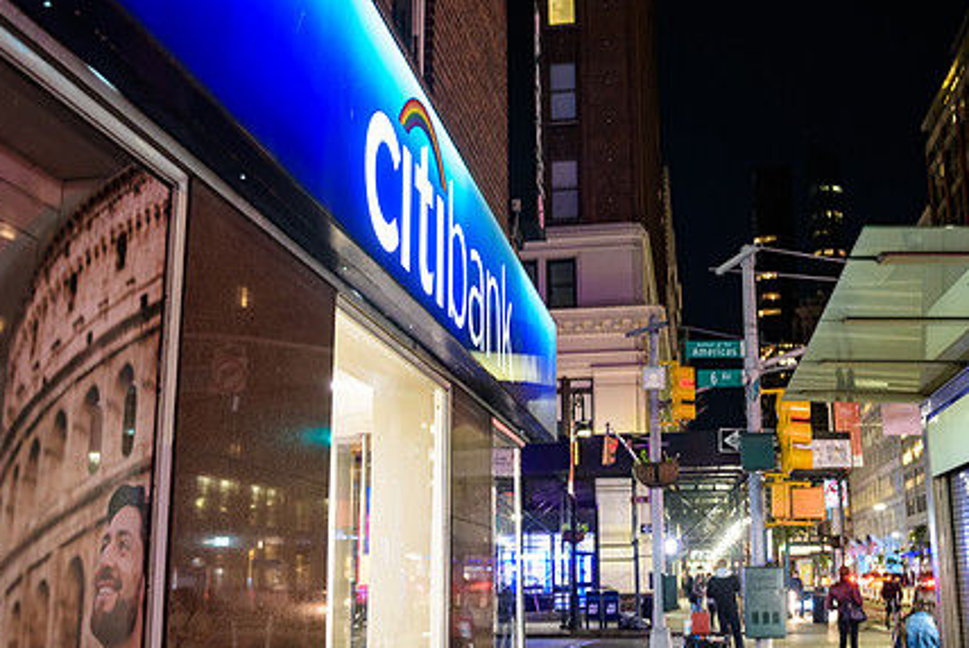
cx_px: 550
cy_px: 364
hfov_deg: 46.3
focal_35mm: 42
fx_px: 1131
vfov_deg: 31.9
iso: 1250
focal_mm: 31
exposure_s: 1/13
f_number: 3.2
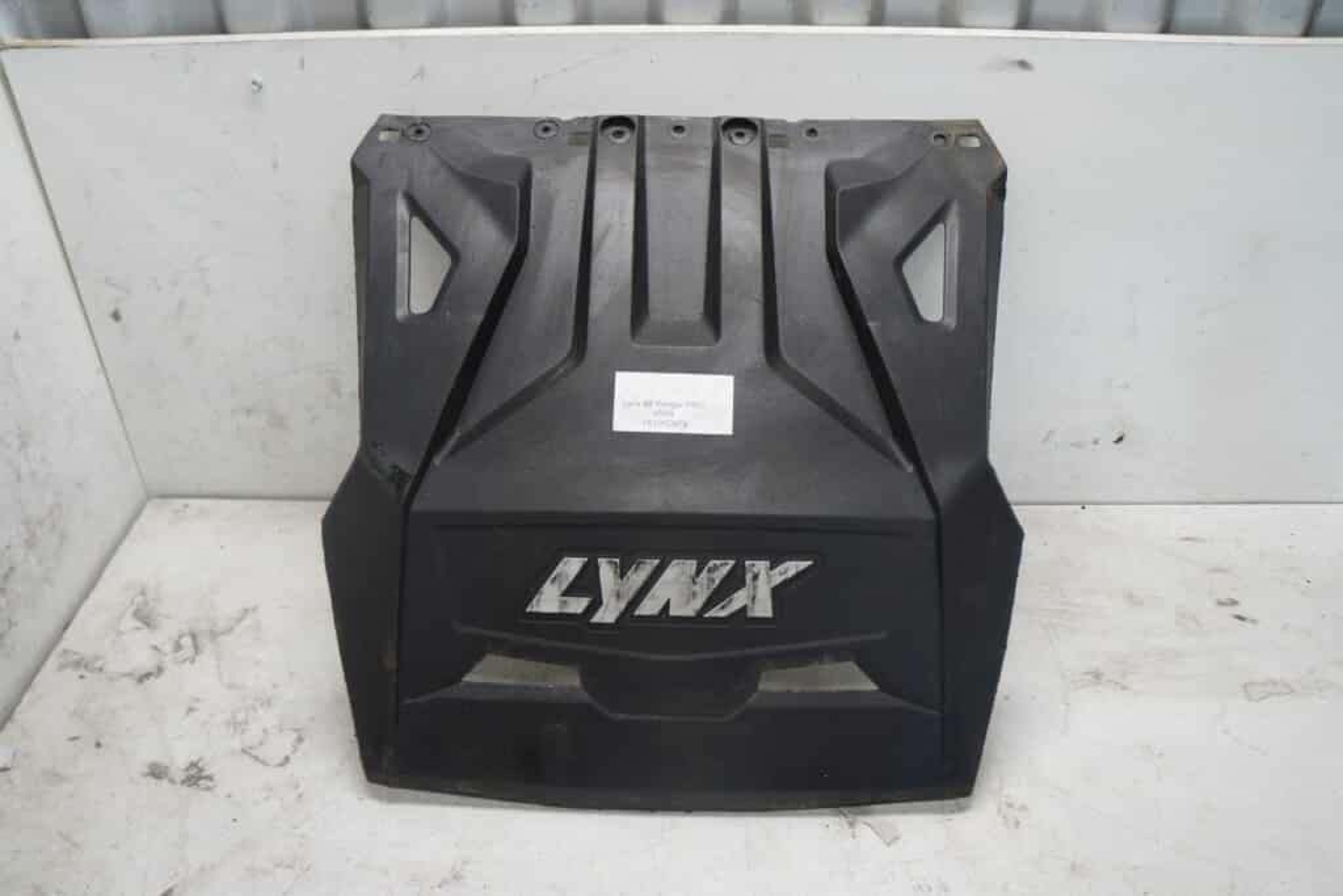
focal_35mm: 27
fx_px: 1007
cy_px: 448
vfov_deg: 47.9
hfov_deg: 67.4
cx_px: 672
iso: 250
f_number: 4.5
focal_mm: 18
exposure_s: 1/60
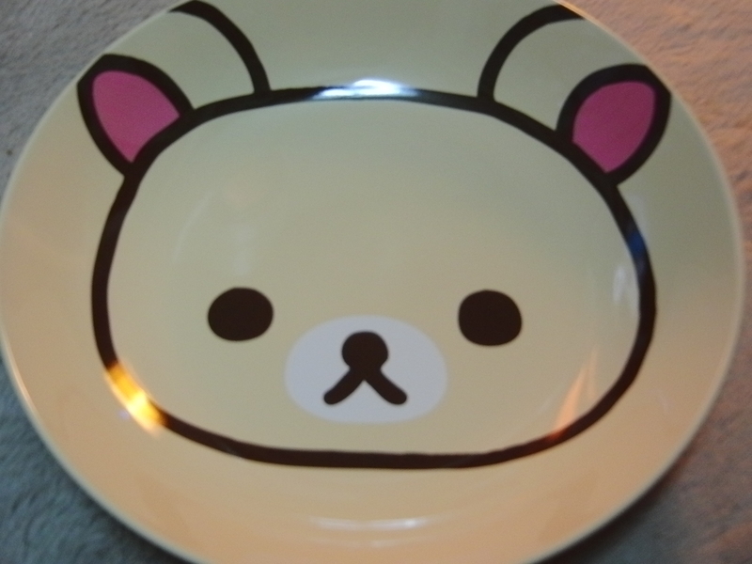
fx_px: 1043
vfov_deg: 30.3
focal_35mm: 48
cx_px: 376
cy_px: 282
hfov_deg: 39.7
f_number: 4
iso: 400
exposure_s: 1/25
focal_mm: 8.4
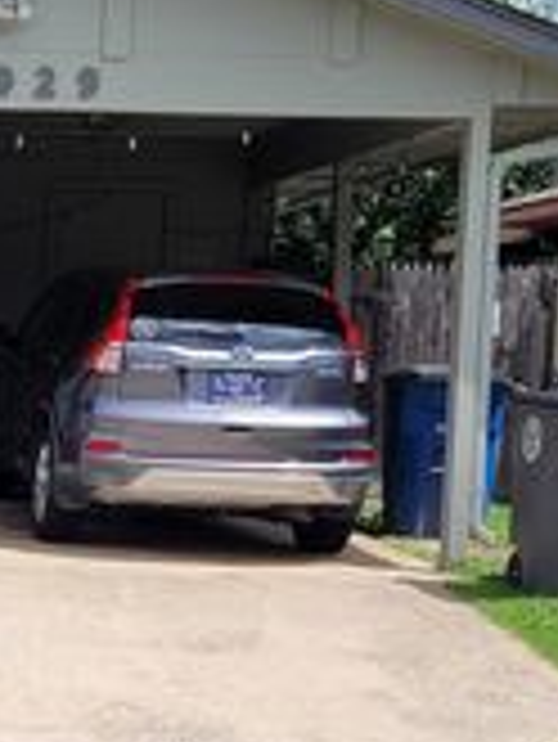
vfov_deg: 18.4
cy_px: 690
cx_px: -297
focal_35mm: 105
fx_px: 2254
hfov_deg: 13.3
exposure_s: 1/2664
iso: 40
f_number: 1.8
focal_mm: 5.4
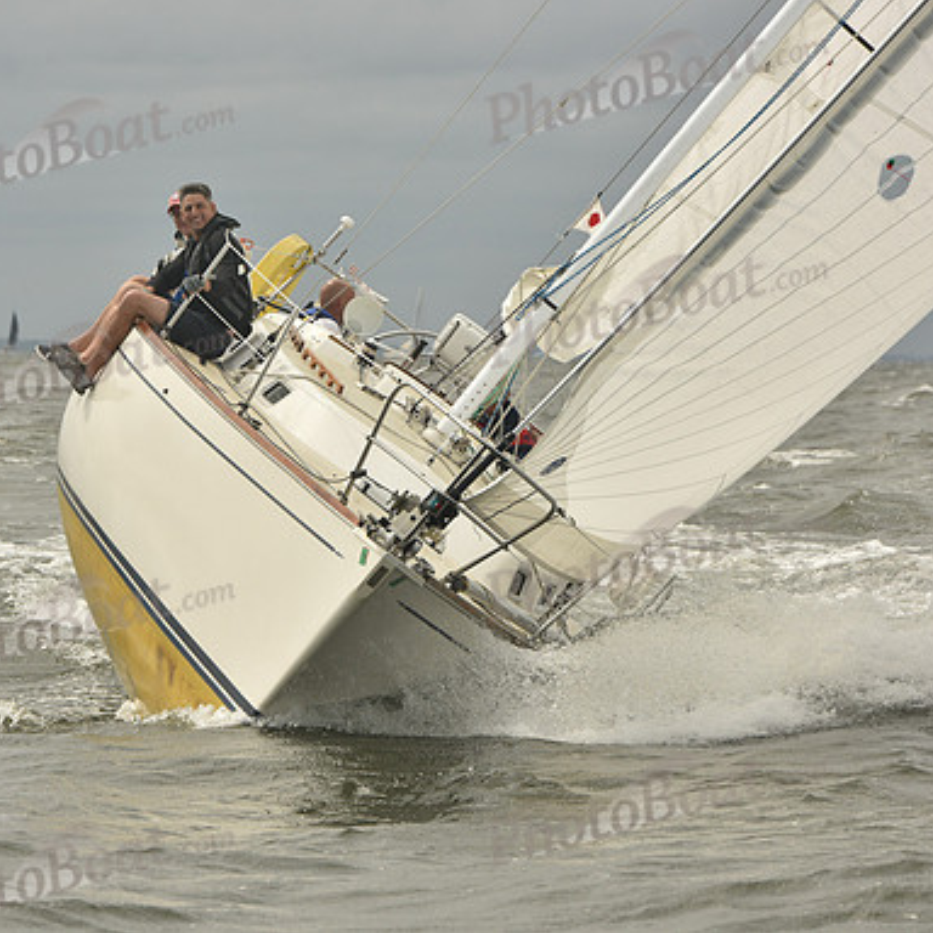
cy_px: 465
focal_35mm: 231
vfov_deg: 7.6
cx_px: 362
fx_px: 7044
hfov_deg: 7.6
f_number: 9
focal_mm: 180
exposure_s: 1/1600
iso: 320
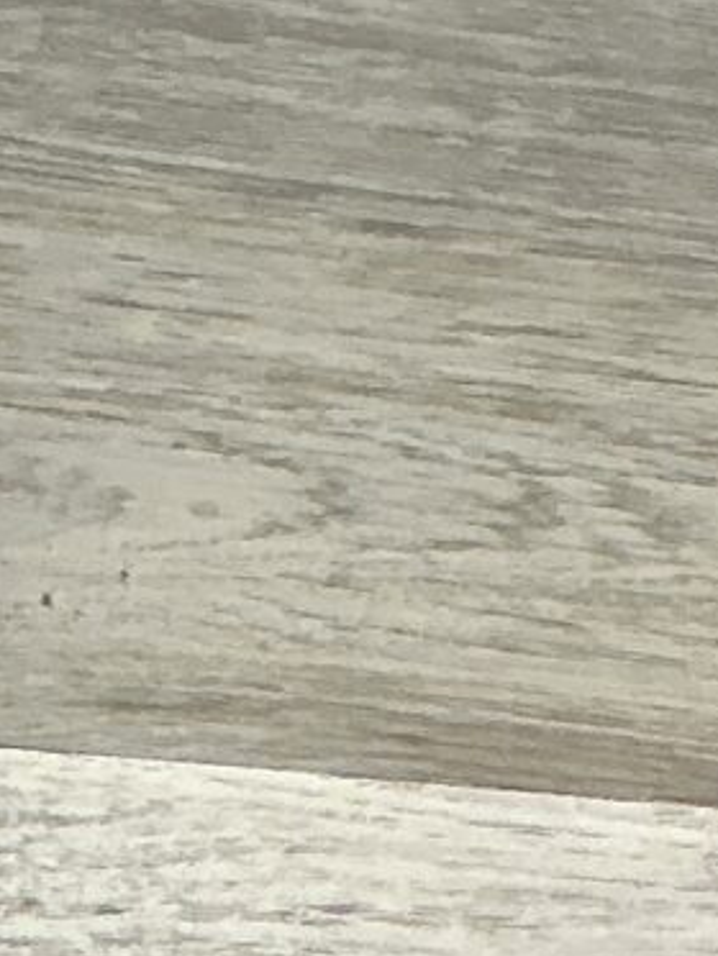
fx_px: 5500
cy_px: 3145
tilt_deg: -83.6
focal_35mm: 199
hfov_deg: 7.2
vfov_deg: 8.1
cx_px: -721
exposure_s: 1/50
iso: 80
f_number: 1.8
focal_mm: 3
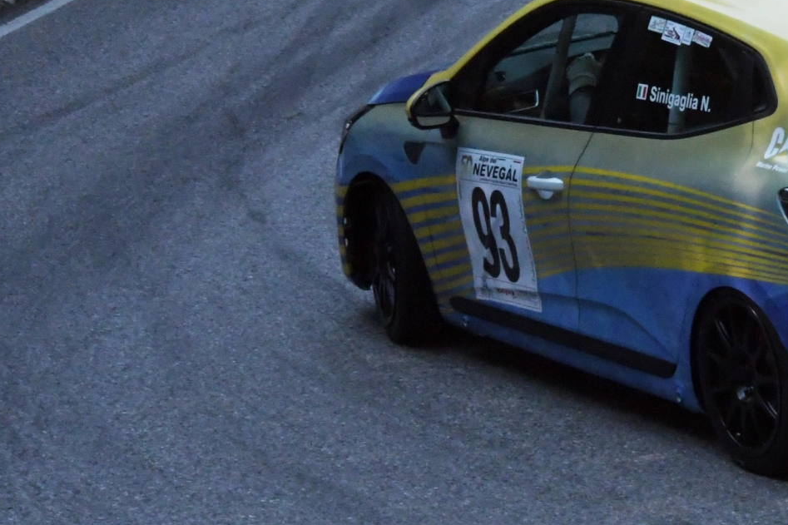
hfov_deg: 9.2
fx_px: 4880
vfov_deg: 6.1
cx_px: 786
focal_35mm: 223
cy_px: 41
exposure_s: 1/1000
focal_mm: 55
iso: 3200
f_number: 22
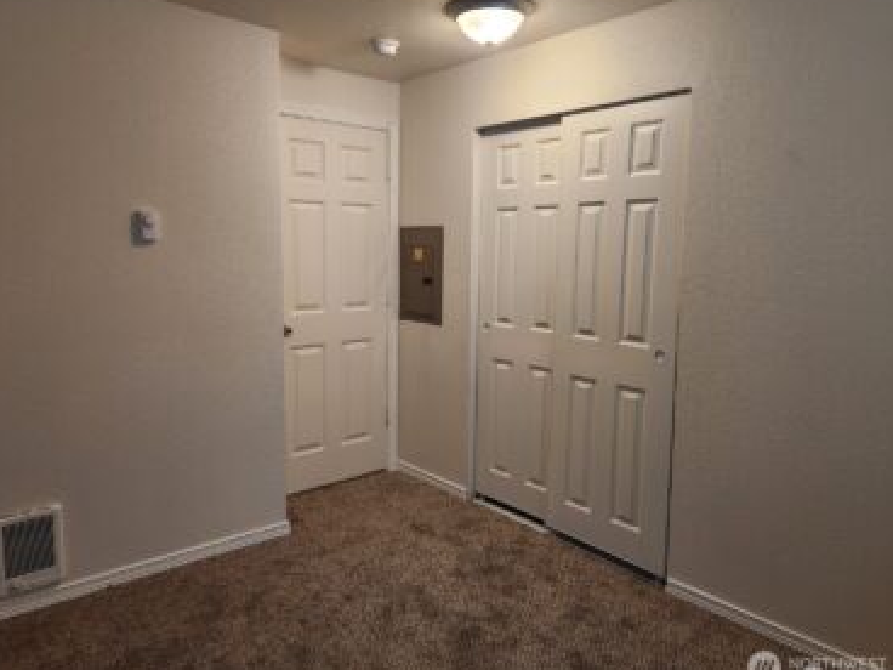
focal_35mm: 25
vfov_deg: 54.9
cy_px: 328
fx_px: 645
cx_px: 420
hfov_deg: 69.3
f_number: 1.8
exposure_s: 1/120
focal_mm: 5.4
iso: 400
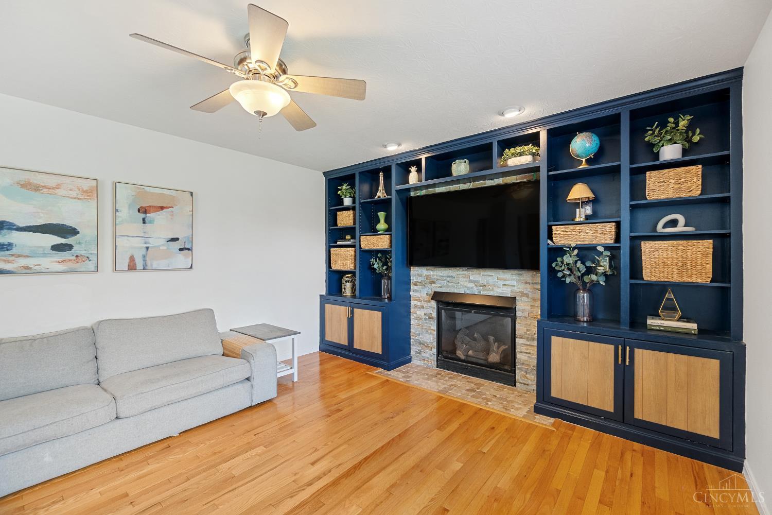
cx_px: 386
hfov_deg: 100.4
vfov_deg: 77.3
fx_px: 322
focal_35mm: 15
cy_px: 258
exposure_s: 1/30
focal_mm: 10
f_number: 6.3
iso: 400
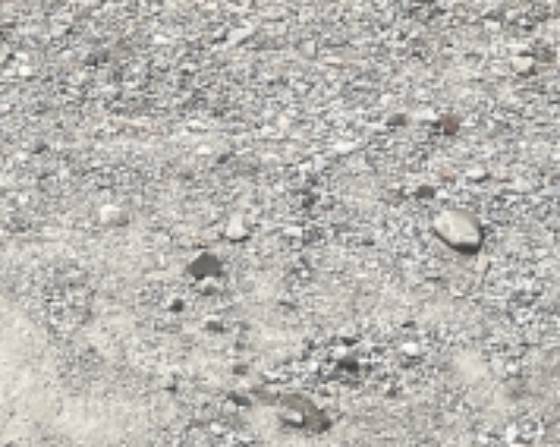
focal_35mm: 114
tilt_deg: -21.3
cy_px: -334
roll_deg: +4.0
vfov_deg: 12.4
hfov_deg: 15.6
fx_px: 1887
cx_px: -267
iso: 32
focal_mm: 4.2
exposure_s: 1/5051
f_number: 1.6
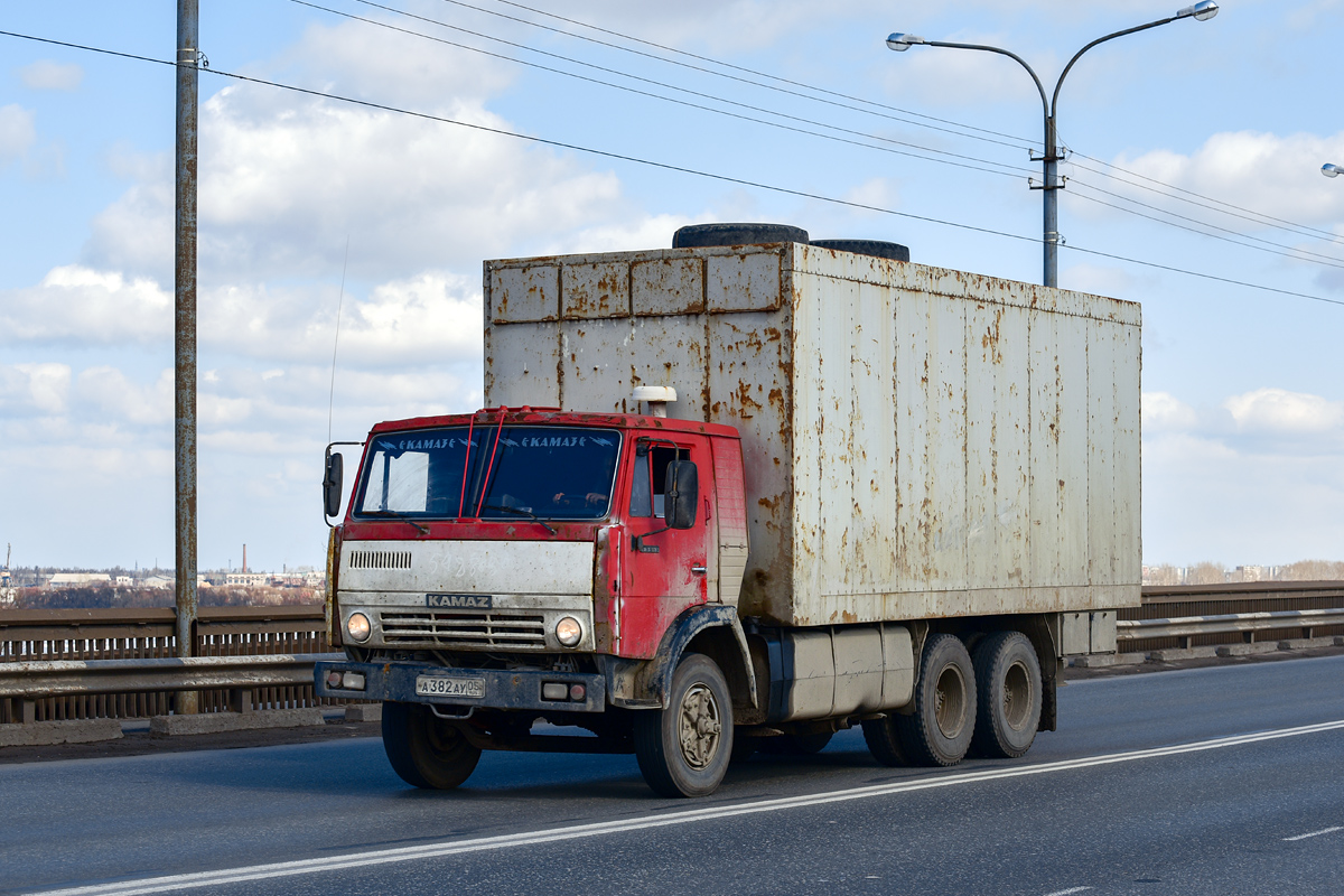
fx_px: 2613
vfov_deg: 19.5
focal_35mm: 70
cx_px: 672
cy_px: 448
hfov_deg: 28.8
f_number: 7.1
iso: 200
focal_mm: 70
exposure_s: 1/1000
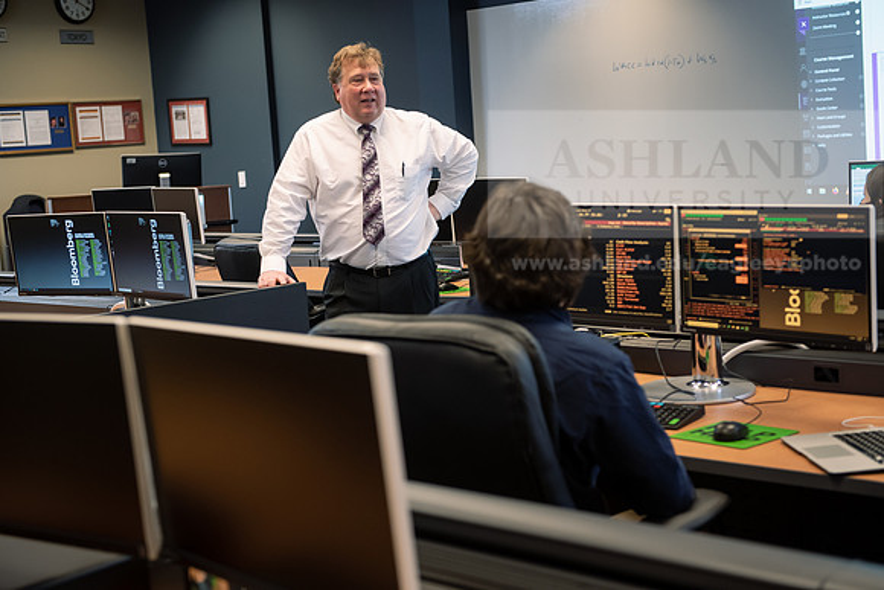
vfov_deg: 24.2
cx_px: 442
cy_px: 295
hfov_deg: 35.6
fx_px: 1375
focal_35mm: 56
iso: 1250
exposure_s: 1/125
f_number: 3.5
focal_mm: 56
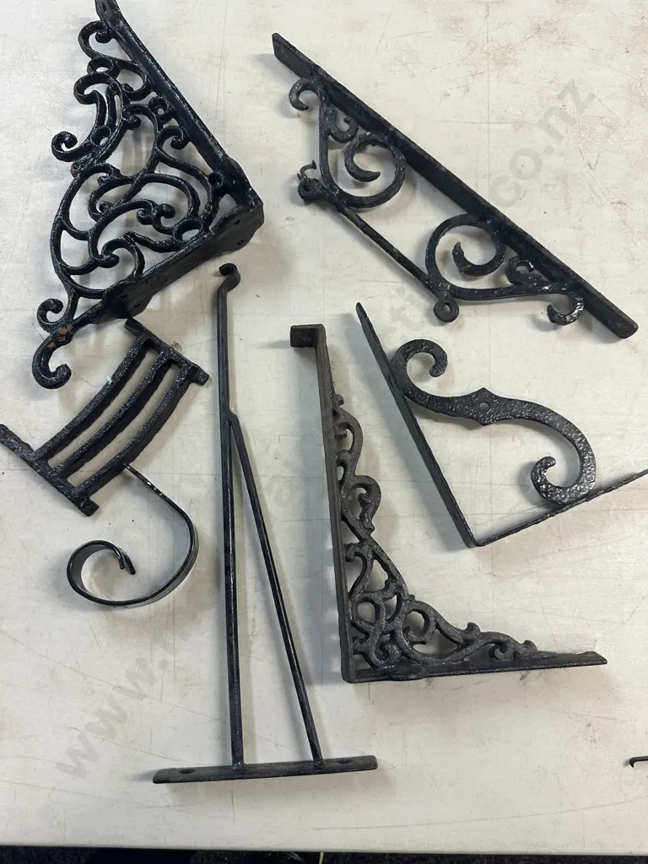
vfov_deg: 71.6
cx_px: 324
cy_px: 432
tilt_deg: -78.6
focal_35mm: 24
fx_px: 599
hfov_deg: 56.8
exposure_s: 1/100
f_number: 1.78
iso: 160
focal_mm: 6.86
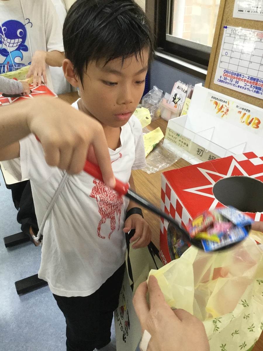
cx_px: 132
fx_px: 314
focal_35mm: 31
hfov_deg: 45.4
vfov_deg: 58.4
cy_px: 176
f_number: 2.4
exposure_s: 1/30
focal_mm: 3.3
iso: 80
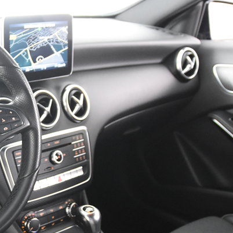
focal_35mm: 65
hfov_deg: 24.8
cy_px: 168
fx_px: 495
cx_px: -19
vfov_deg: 26.2
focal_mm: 20
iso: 5000
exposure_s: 1/30
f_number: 2.8
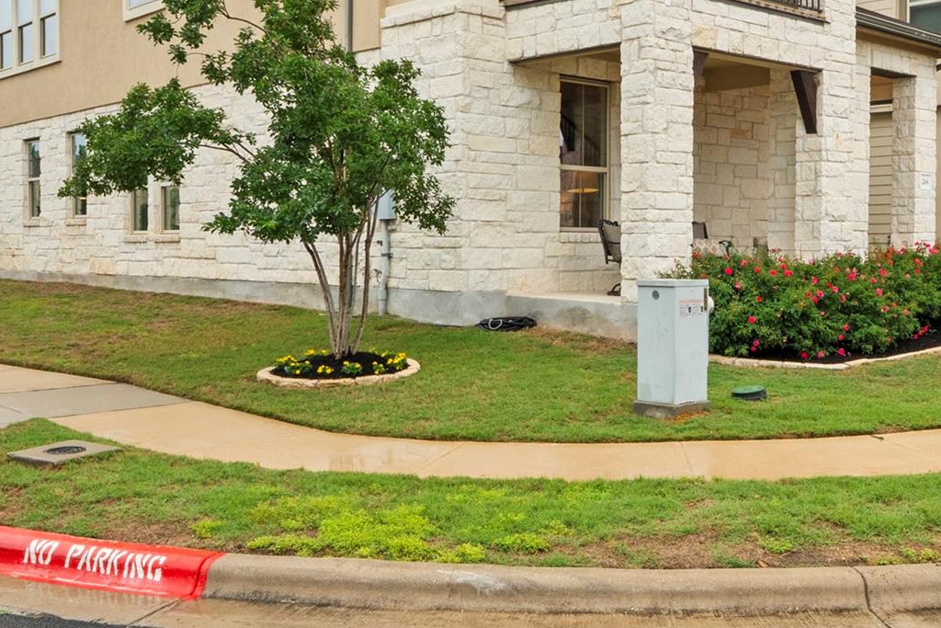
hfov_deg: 54.2
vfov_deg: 37.0
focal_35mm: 34
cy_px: 123
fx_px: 902
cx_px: 608
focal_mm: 11.5
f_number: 11
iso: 250
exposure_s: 1/6
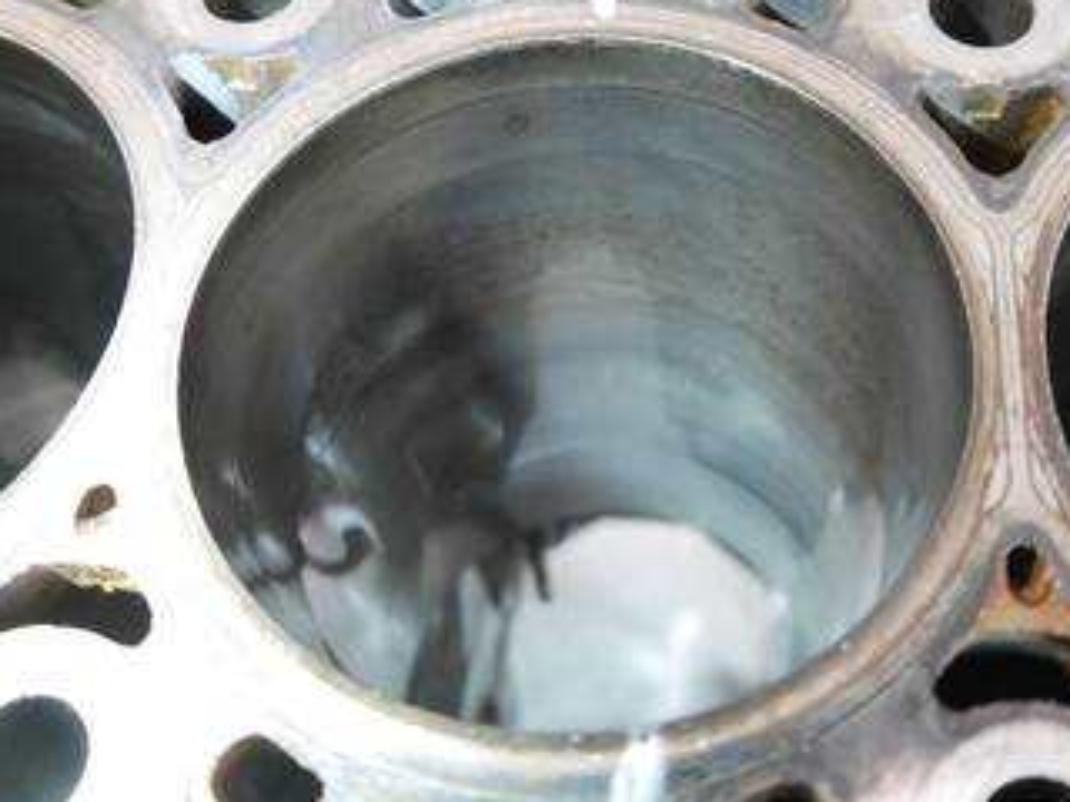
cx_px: 578
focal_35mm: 45
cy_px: 311
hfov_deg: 42.0
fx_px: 1391
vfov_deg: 32.1
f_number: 3.5
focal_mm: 15
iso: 3200
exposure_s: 1/125
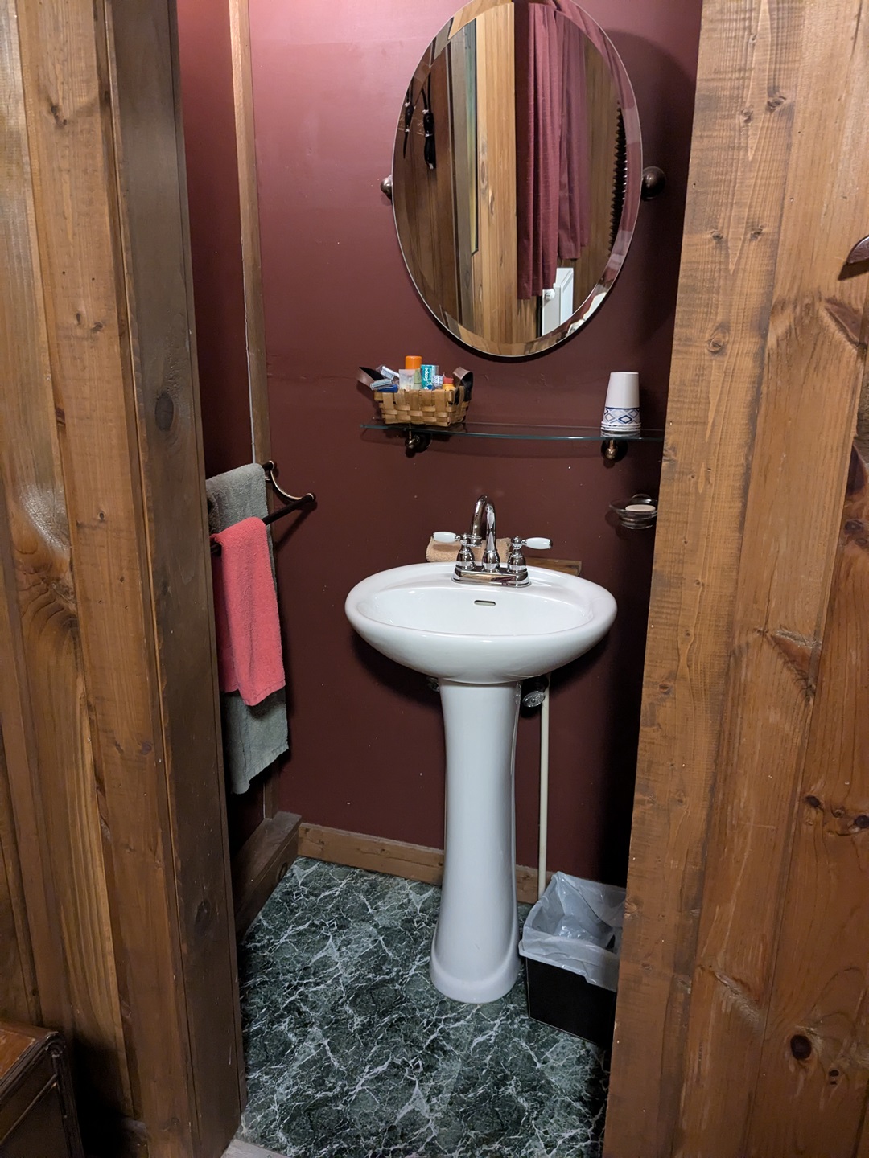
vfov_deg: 65.3
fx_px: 904
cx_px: 434
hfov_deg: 51.4
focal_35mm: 27
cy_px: 579
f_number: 1.73
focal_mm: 4.38
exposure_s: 1/24
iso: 601
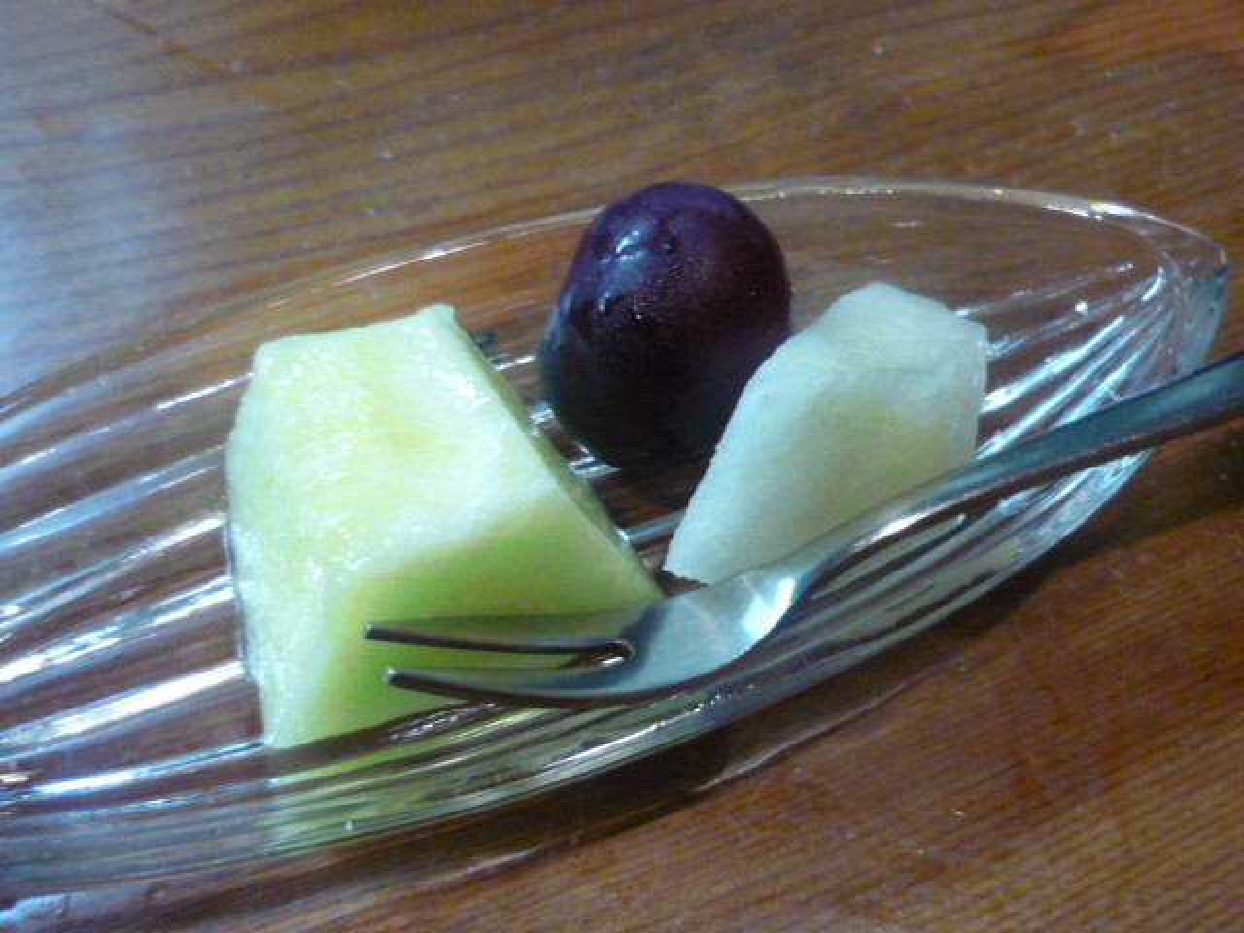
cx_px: 622
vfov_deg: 31.5
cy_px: 466
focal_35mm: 46
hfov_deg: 41.2
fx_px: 1653
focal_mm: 5.5
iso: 400
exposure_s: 1/20
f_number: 2.8
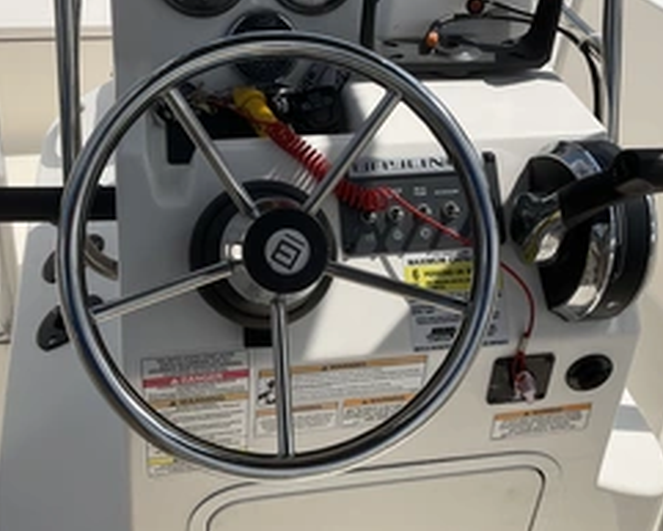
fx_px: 923
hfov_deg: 39.5
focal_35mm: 47
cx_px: 305
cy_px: 190
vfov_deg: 31.9
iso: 25
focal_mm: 3
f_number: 1.8
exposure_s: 1/4405
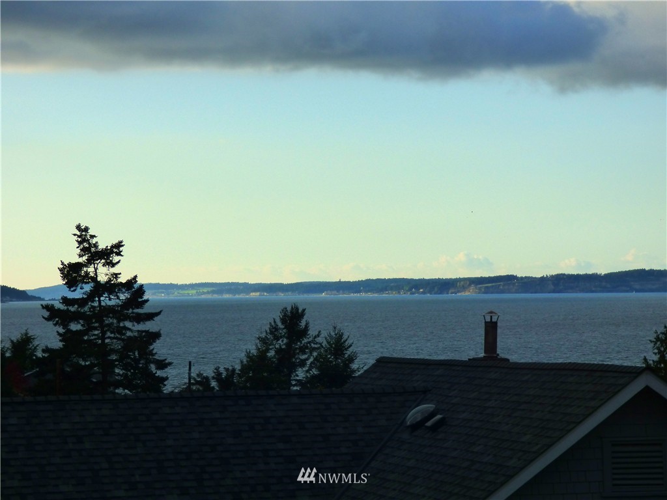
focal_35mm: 125
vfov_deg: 11.9
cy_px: 250
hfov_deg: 15.8
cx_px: 334
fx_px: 2409
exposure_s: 1/640
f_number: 5
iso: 200
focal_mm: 20.5
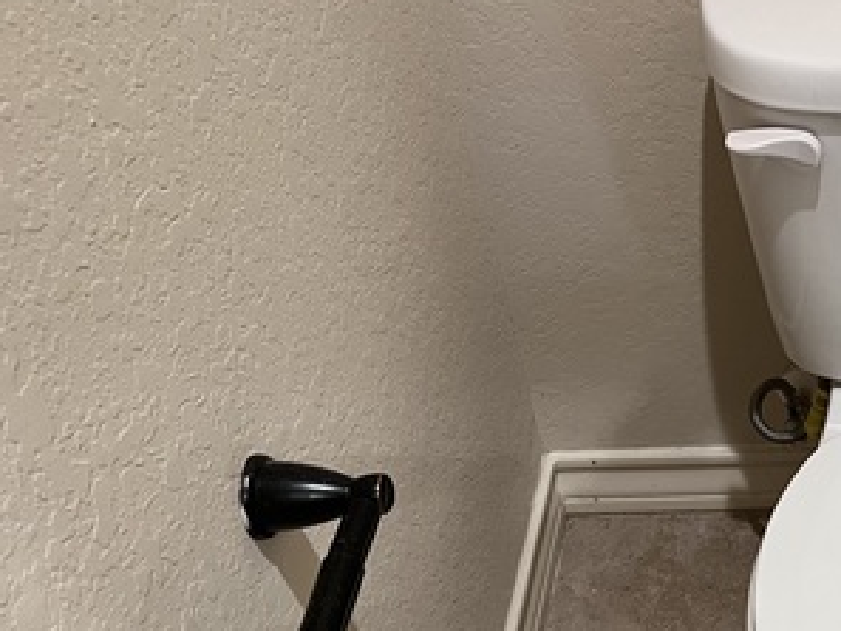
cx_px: 852
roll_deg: +1.6
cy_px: 506
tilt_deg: -43.8
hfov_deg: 31.6
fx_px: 1361
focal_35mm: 56
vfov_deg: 25.7
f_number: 1.6
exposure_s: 1/60
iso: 250
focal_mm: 5.1
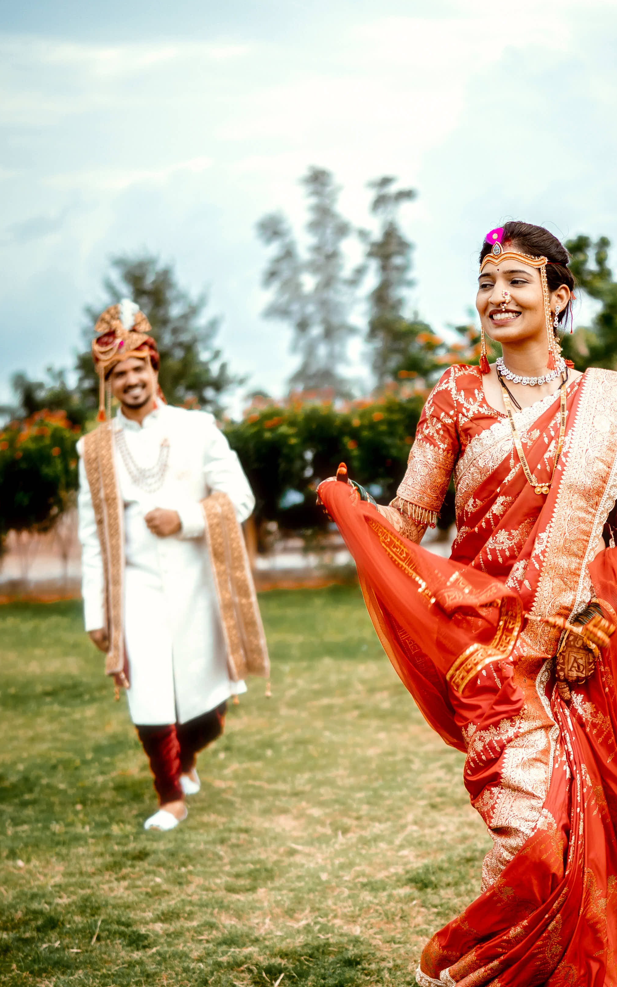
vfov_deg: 30.9
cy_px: 615
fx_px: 1776
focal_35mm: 66
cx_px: 480
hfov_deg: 19.5
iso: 100
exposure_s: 1/1600
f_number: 1.4
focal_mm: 35
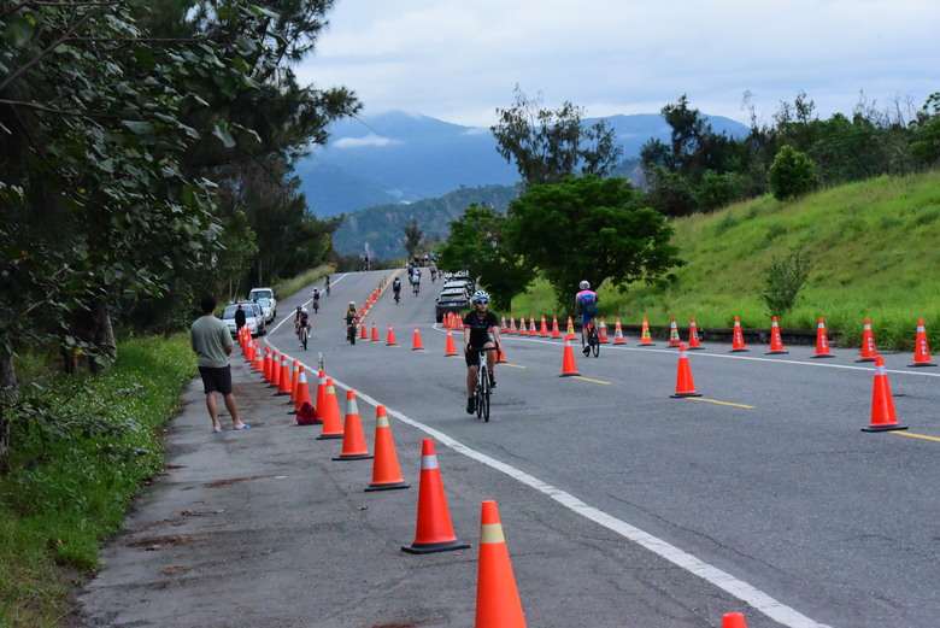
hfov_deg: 21.4
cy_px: 314
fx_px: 2482
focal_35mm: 95
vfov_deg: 14.4
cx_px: 470
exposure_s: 1/2500
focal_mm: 95
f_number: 13
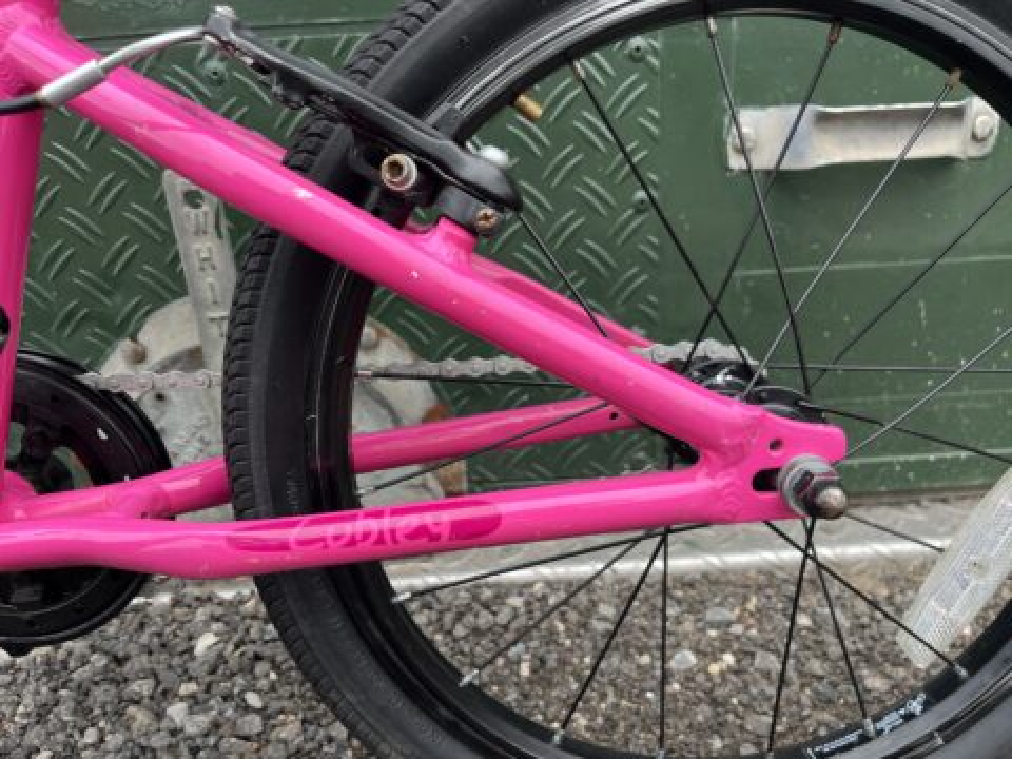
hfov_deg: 67.3
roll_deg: +5.0
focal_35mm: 26
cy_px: 380
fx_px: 760
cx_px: 506
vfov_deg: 53.1
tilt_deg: -17.9
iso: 40
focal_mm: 5.1
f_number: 1.6
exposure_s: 1/239
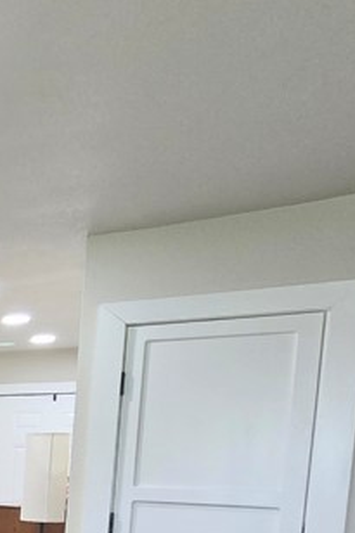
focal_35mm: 45
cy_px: 512
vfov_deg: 39.4
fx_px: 666
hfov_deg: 16.2
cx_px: -457
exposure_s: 1/60
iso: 160
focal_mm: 2.2
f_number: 2.2
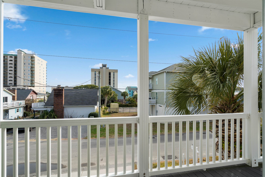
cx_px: 132
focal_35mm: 17
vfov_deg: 70.4
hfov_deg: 93.3
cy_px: 88
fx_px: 125
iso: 200
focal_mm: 17
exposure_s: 1/250
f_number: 8
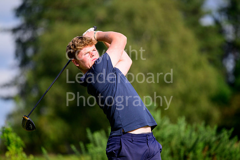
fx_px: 2667
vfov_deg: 3.4
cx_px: 120
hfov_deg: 5.2
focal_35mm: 400
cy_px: 80
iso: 400
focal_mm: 400
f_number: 5.6
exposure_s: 1/2500
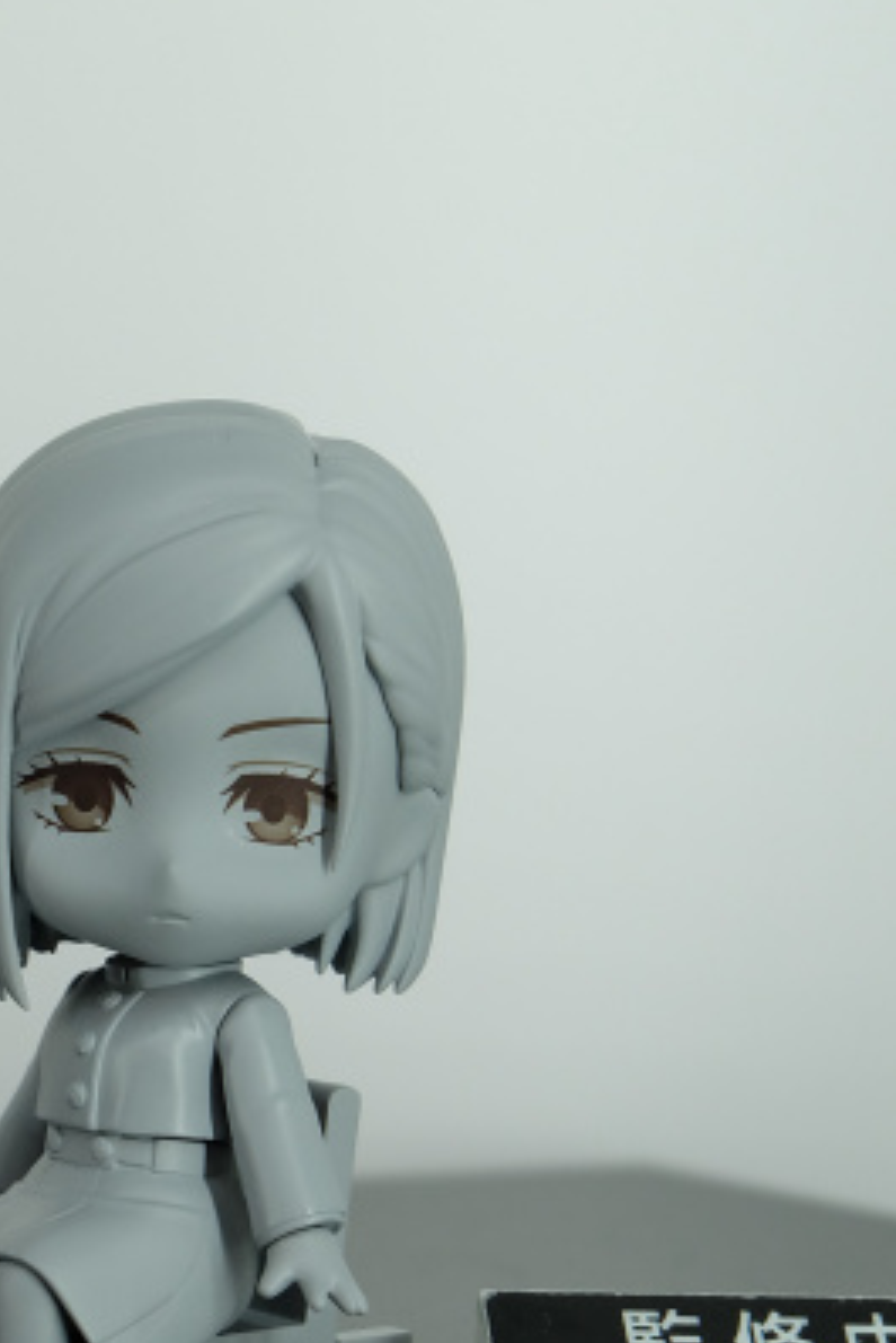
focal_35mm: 151
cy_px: 876
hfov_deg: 9.1
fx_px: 5632
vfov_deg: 13.6
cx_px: 188
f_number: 5.6
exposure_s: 1/125
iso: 800
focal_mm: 50
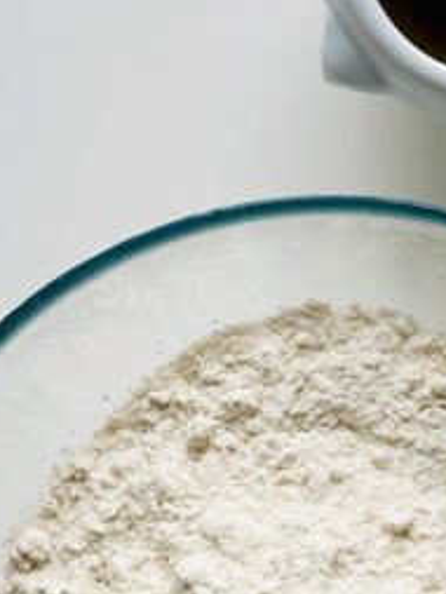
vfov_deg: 10.2
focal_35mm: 194
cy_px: 242
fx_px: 3330
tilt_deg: -86.6
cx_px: 582
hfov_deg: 7.6
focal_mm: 6.86
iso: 80
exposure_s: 1/341
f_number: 1.78
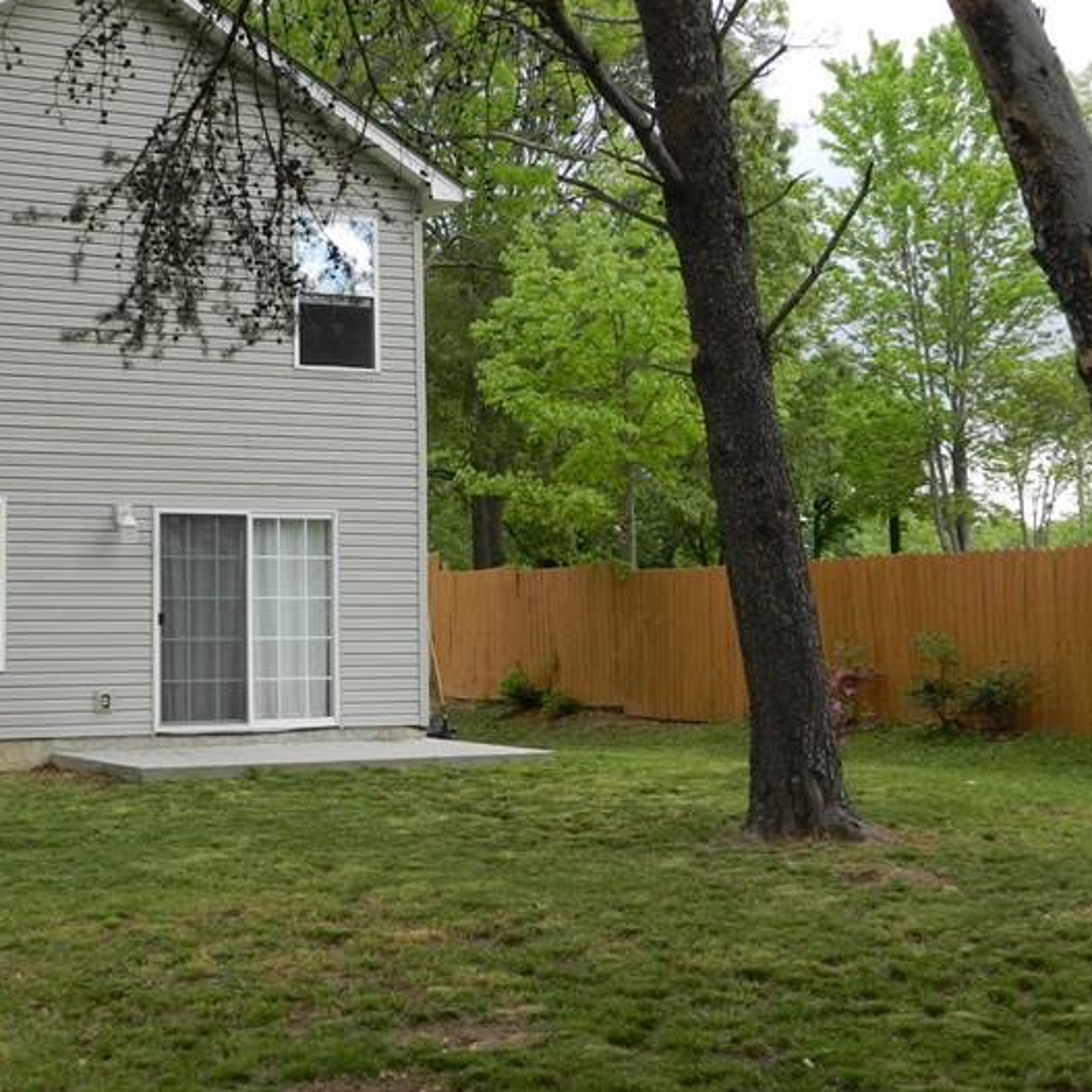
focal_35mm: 55
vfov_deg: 31.0
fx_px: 1963
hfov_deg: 31.0
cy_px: 414
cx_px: 410
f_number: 4.5
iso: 160
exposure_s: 1/60
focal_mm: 5.6
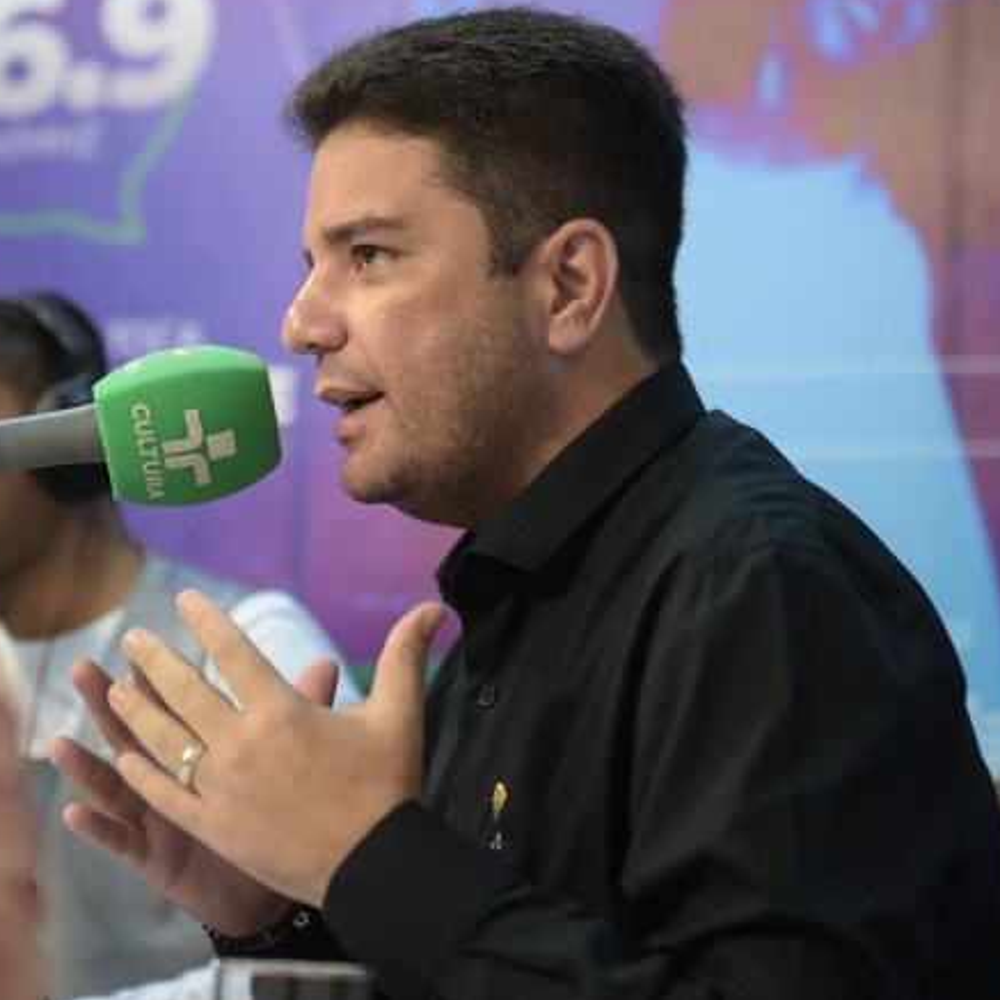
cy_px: 397
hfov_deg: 15.9
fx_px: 3562
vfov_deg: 16.0
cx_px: 293
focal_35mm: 109
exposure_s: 1/200
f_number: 2.8
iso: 1600
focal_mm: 70
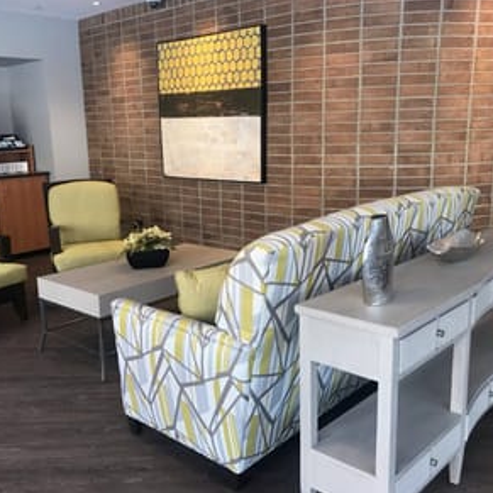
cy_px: 249
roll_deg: +0.4
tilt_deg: -9.5
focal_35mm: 34
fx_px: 548
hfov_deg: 48.3
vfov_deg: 48.4
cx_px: 210
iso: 20
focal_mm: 3.99
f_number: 1.8
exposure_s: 1/40
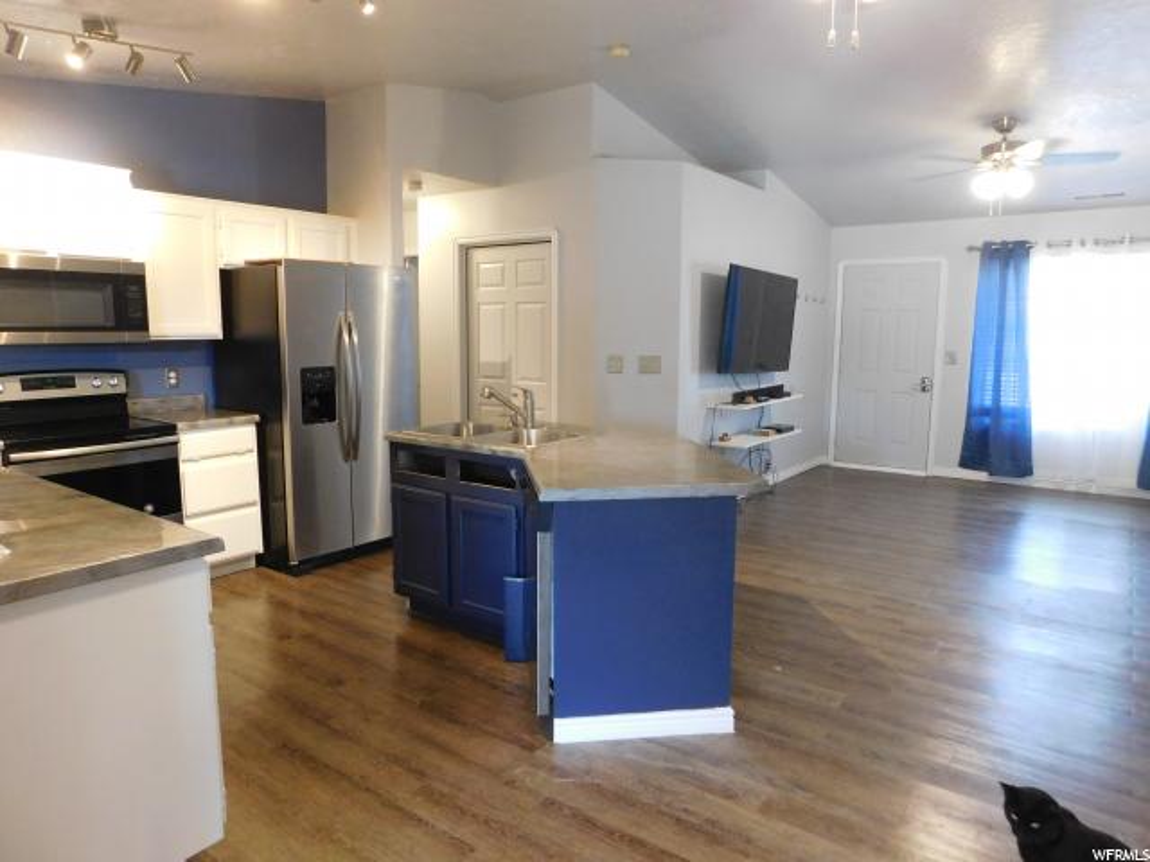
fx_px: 764
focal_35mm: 23
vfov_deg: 58.9
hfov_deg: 73.9
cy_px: 431
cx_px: 575
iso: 400
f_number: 3
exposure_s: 1/30
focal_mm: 4
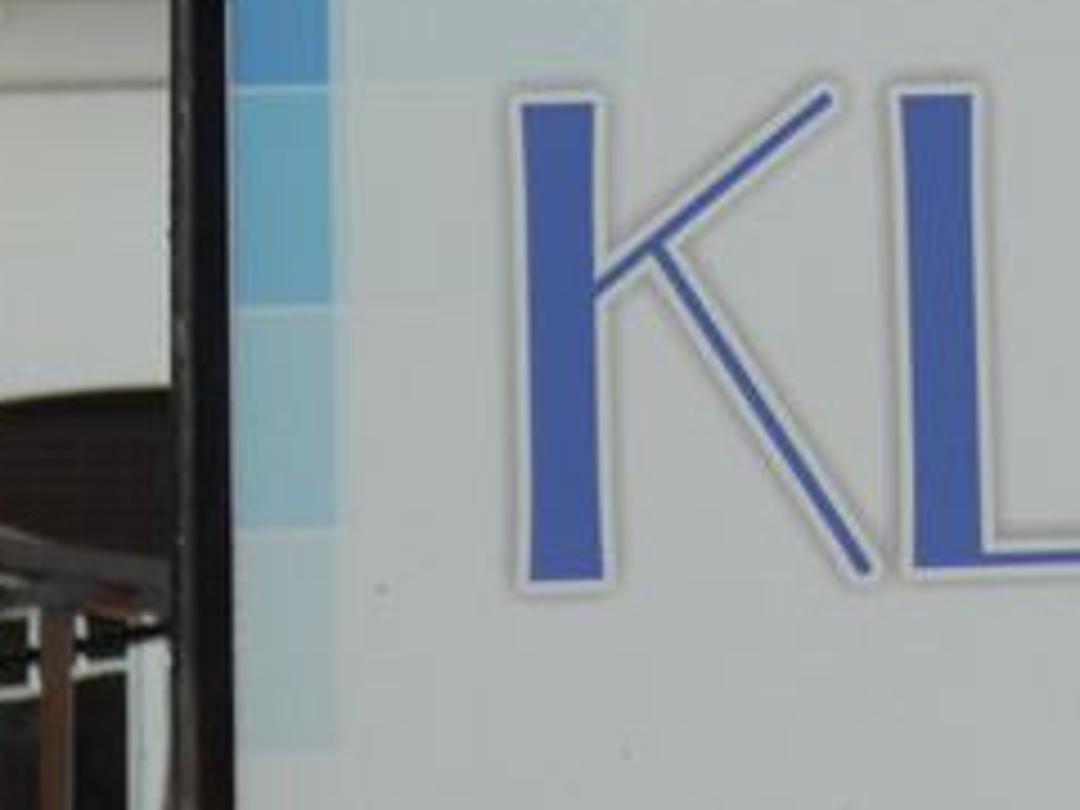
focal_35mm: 155
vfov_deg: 9.6
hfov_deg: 12.4
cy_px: 252
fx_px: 4836
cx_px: 1343
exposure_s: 1/400
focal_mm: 6.8
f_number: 3.5
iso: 80
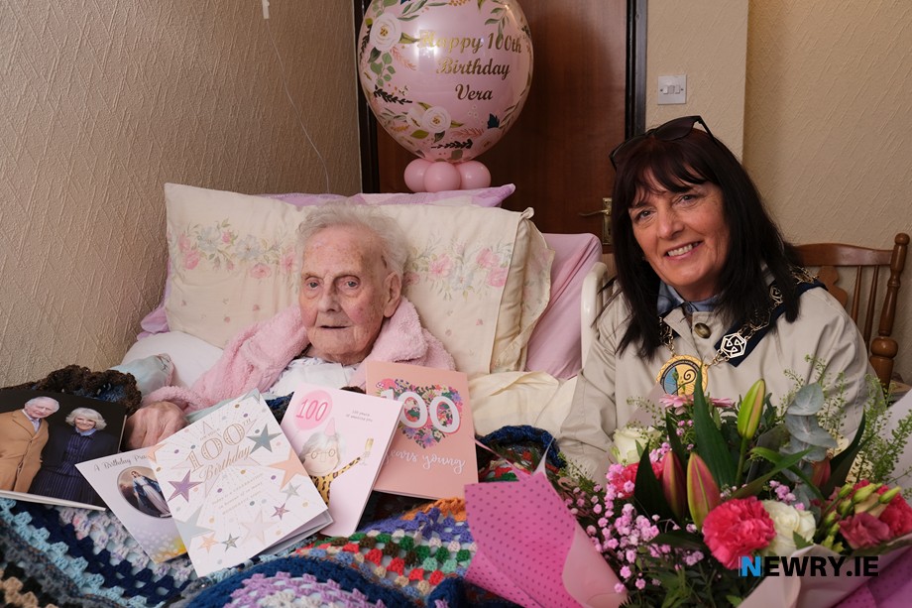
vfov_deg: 42.3
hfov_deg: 60.3
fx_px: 785
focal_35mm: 31
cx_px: 456
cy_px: 304
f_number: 5.6
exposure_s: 1/125
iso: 400
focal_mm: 20.5
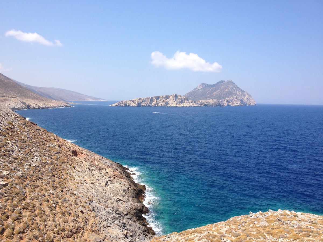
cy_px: 121
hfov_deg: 52.6
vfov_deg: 40.7
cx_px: 162
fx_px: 327
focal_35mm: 35
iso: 50
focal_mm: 4.28
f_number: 2.4
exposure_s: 1/1623
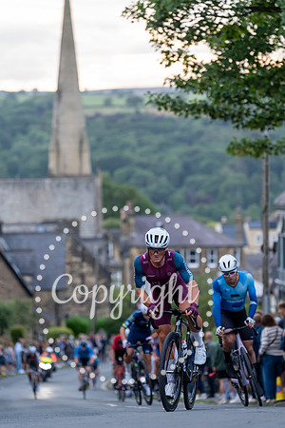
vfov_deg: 13.4
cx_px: 142
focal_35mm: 153
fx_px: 1817
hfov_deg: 9.0
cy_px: 214
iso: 1600
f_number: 3.2
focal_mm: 153
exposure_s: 1/640
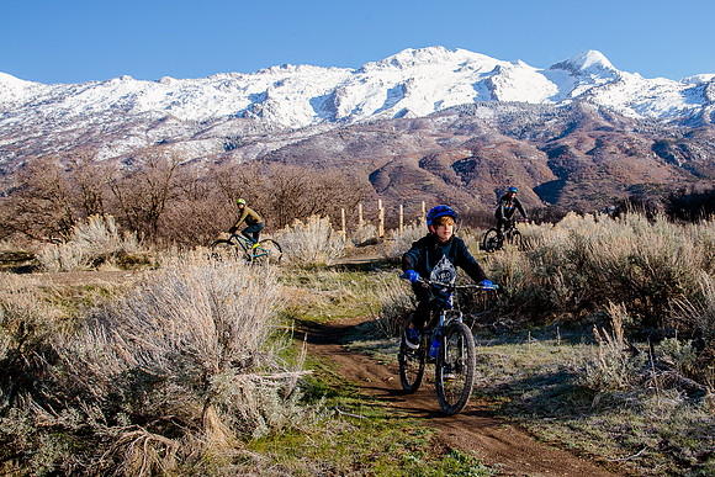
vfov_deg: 30.5
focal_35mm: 44
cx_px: 492
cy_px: 238
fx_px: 875
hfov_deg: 43.6
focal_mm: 32
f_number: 10
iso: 500
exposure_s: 1/200
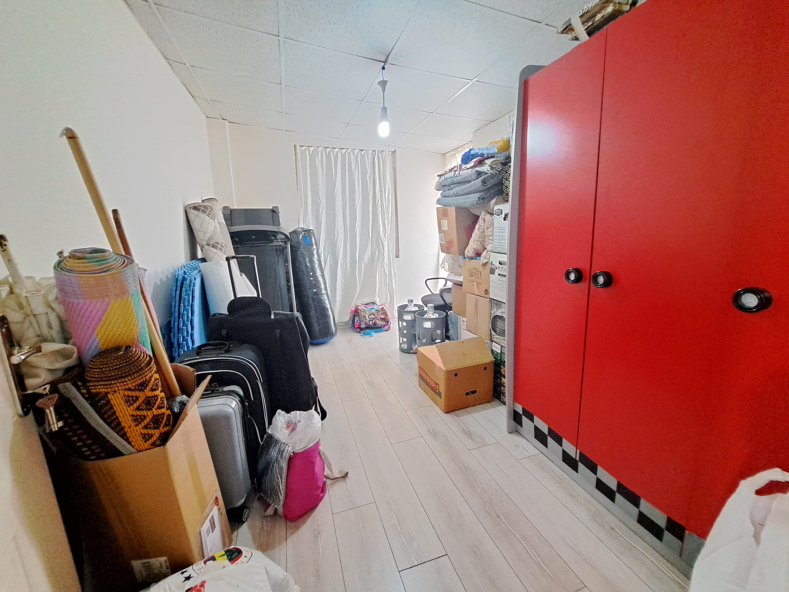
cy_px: 296
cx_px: 394
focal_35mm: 13
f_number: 2.2
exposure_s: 1/25
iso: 500
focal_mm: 1.74
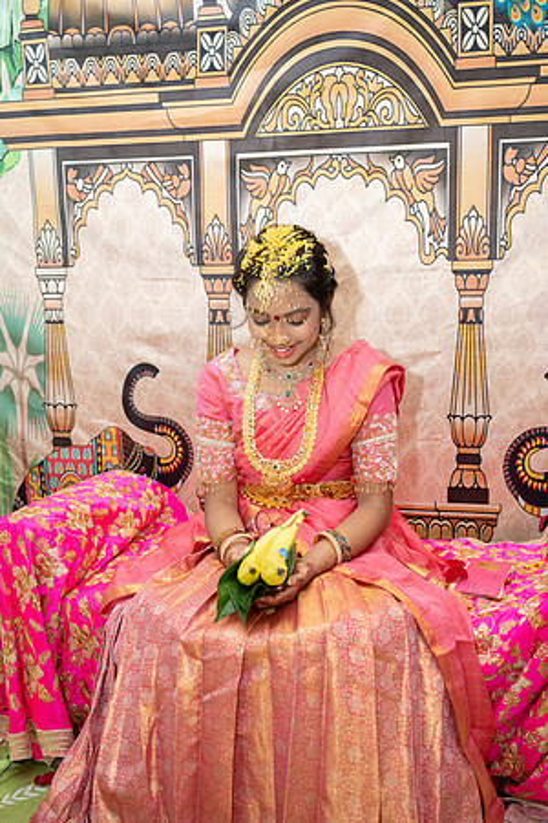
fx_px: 822
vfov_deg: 53.1
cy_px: 412
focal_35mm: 36
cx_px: 274
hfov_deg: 36.9
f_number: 4
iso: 1000
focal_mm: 36
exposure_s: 1/160
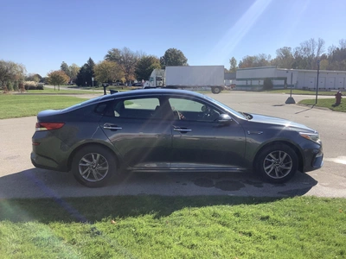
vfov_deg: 45.4
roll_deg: +0.3
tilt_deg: -9.4
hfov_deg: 58.4
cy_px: 130
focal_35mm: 31
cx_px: 173
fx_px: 310
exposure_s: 1/1274
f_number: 2.4
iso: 25
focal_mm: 3.3
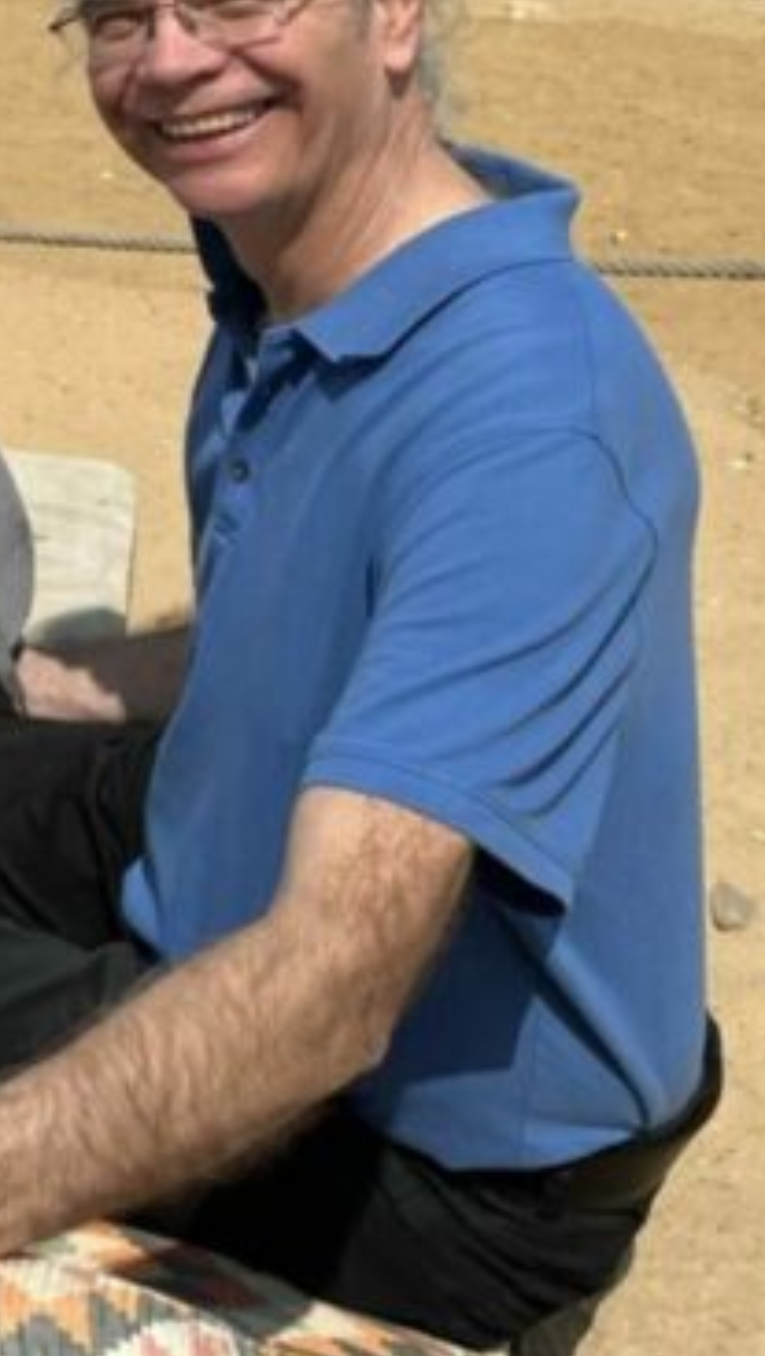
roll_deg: -0.2
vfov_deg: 25.7
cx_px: -673
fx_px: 2843
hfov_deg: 13.5
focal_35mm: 79
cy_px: 55
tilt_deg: -13.1
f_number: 1.6
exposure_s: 1/6494
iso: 50
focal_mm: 5.1
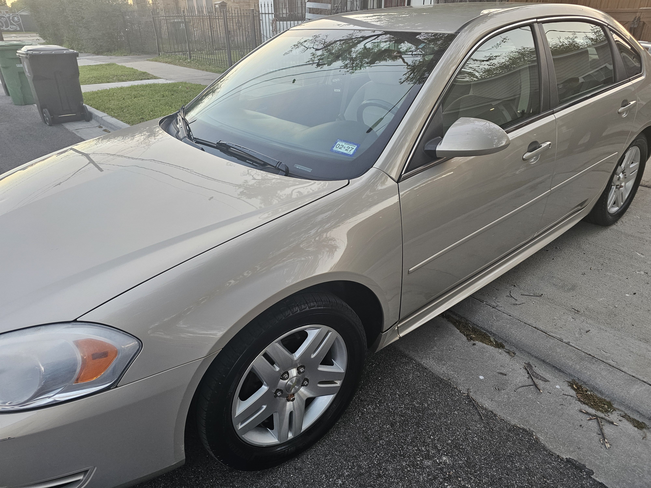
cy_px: 244
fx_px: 433
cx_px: 326
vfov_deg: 58.9
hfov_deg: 73.9
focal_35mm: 23
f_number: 1.7
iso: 125
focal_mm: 6.3
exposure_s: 1/120
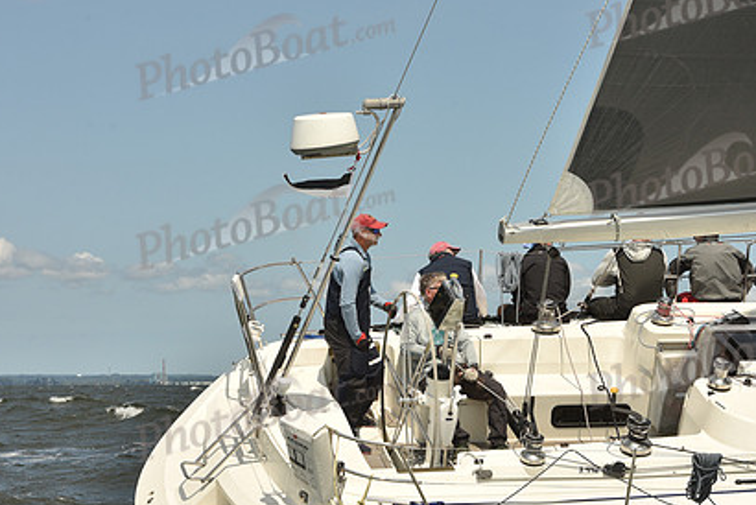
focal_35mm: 116
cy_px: 292
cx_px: 492
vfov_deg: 11.8
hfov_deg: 17.6
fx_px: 2438
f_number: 11
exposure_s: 1/800
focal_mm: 82
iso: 250
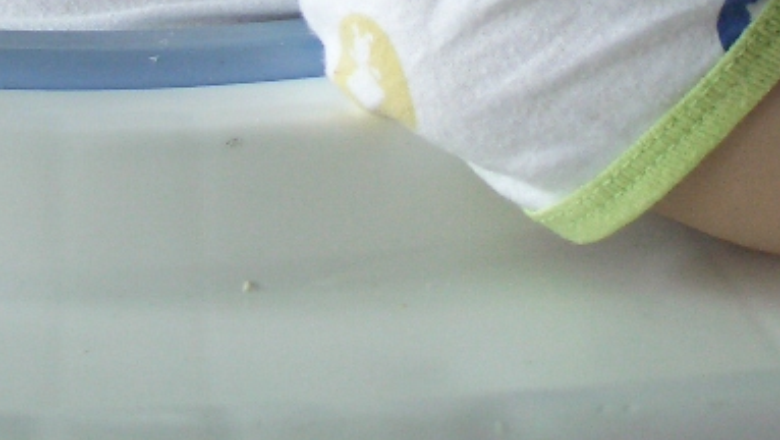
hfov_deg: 17.8
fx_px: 2483
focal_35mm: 120
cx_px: 407
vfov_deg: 9.7
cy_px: -324
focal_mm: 7.1
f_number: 2.8
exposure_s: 1/125
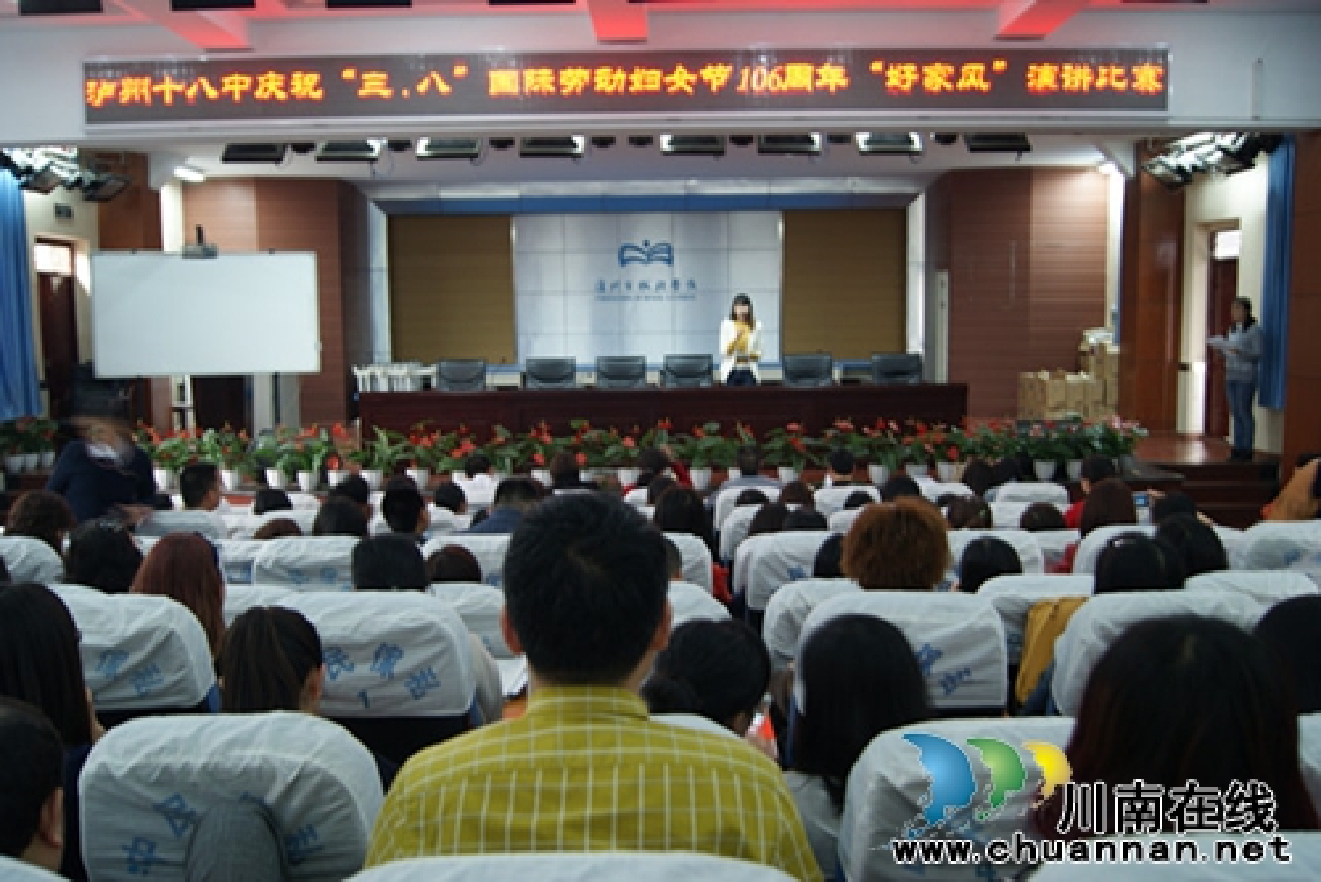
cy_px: 441
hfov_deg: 57.2
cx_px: 660
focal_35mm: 33
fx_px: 1212
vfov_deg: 40.0
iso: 100
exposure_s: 1/2.5
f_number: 4
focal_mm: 22
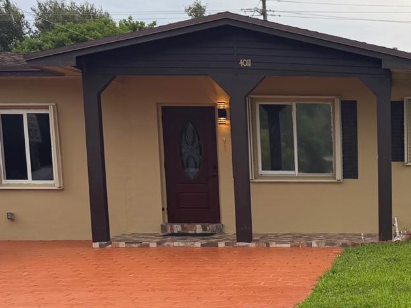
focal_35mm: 61
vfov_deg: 23.4
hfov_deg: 29.2
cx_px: 431
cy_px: 277
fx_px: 724
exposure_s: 1/401
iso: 80
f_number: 1.78
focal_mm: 6.76
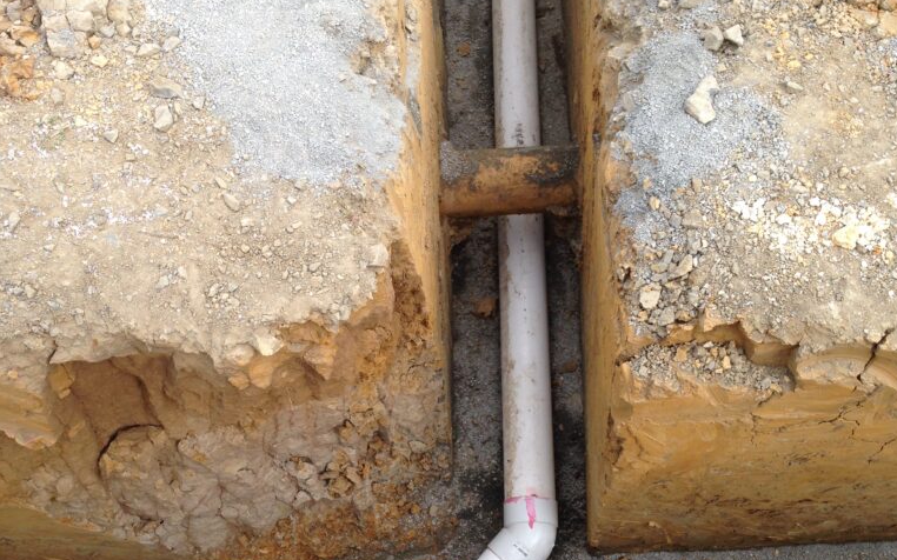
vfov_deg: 27.3
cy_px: 367
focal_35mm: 47
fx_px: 1149
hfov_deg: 42.7
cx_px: 451
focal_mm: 4.12
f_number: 2.4
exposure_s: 1/407
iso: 50
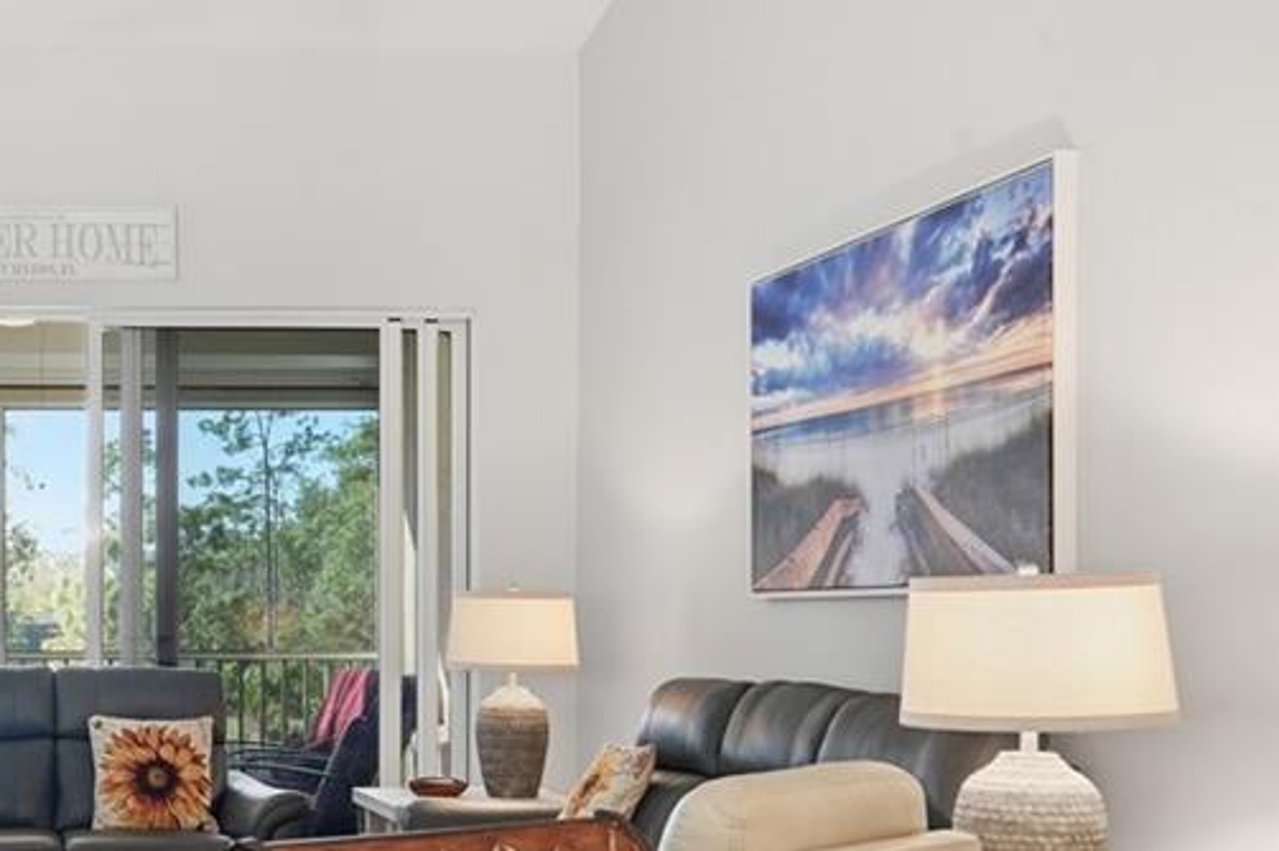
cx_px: 13
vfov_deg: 26.0
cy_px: 664
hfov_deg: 35.4
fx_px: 1811
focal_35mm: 51
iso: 400
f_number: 9
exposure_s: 1/50
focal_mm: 25
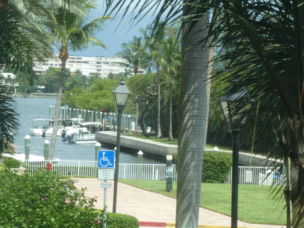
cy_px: 114
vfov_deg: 8.6
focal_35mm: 173
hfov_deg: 11.4
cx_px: 151
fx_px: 1519
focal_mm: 30.9
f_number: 5.6
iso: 80
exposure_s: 1/160
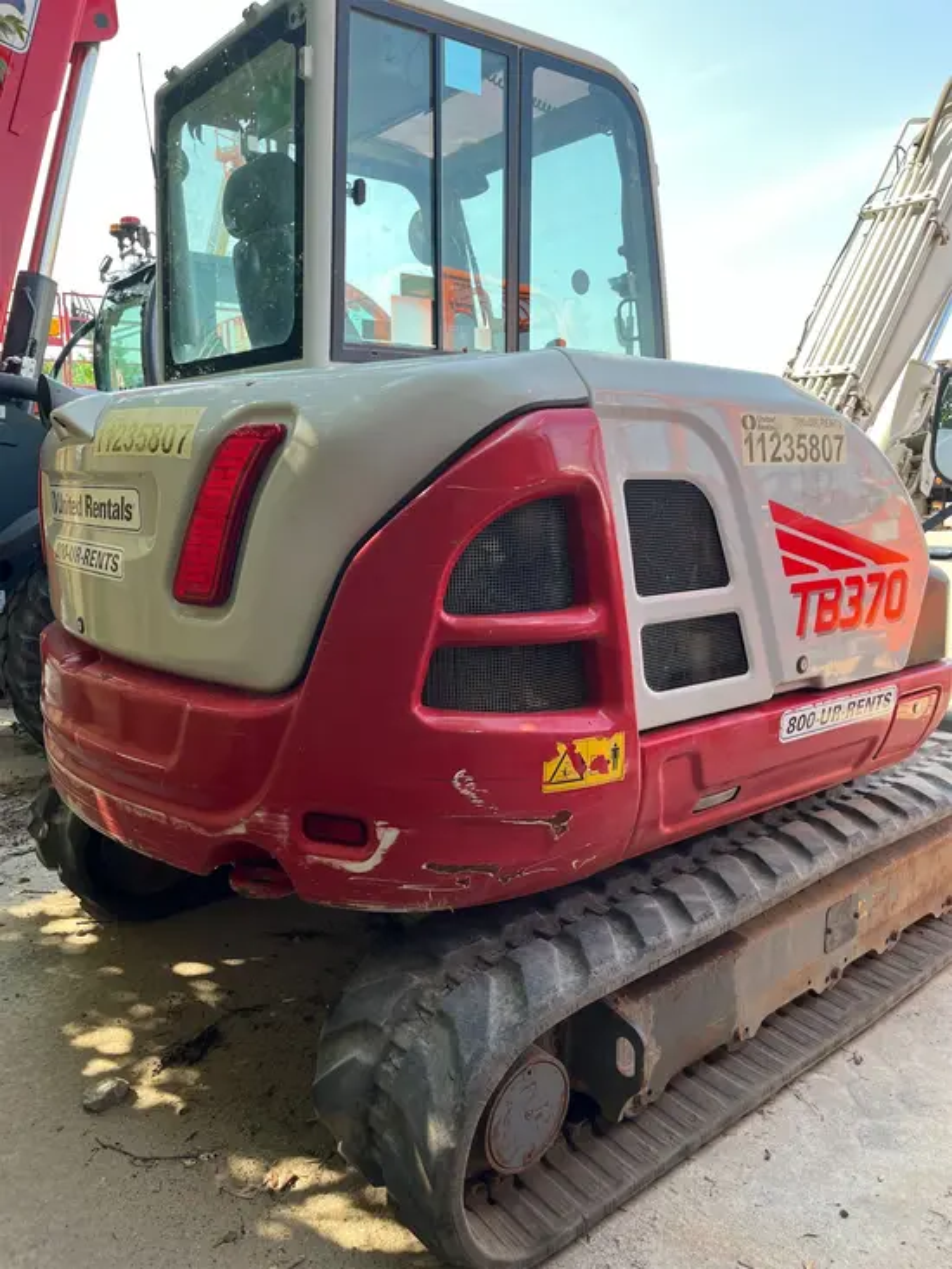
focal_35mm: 26
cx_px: 476
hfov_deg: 53.1
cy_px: 634
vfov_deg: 67.3
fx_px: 953
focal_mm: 5.1
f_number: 1.6
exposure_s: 1/293
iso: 40
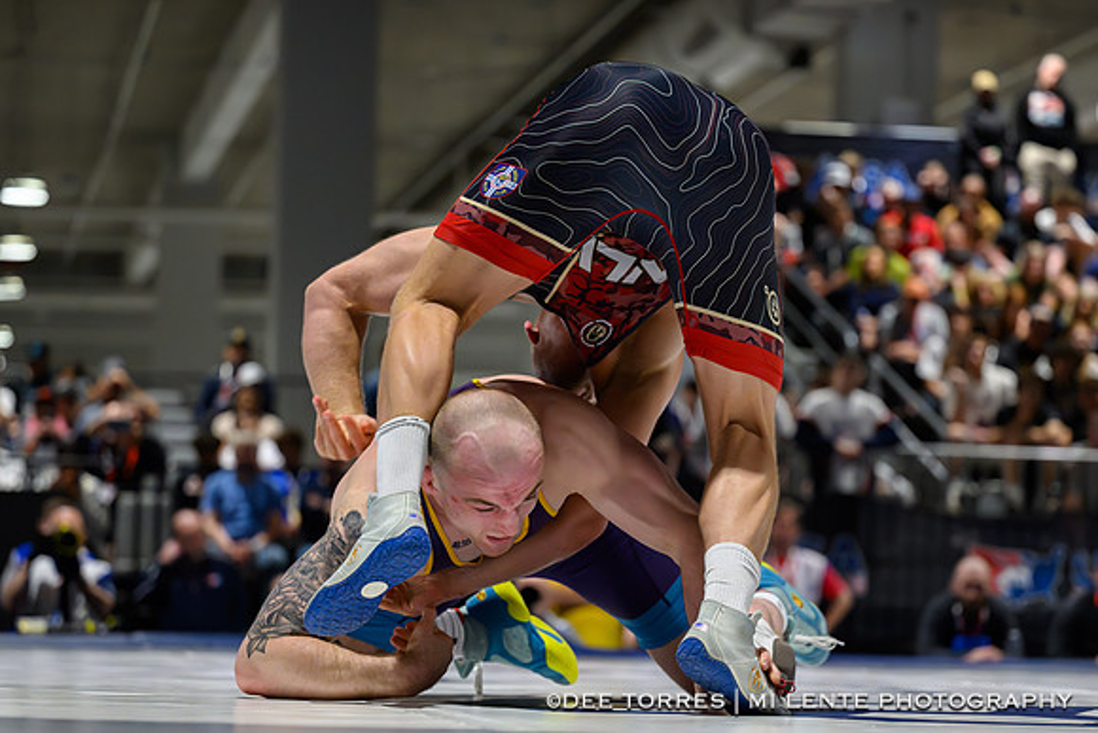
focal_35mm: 112
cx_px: 618
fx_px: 3423
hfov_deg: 18.2
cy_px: 446
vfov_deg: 12.2
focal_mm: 89
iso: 5600
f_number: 2.8
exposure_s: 1/640
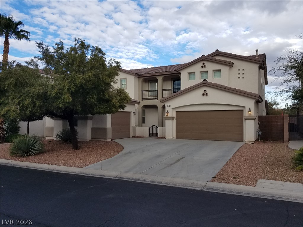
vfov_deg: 53.1
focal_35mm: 26
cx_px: 152
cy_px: 114
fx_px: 228
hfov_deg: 67.3
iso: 40
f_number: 1.7
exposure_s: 1/1148
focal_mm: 4.2
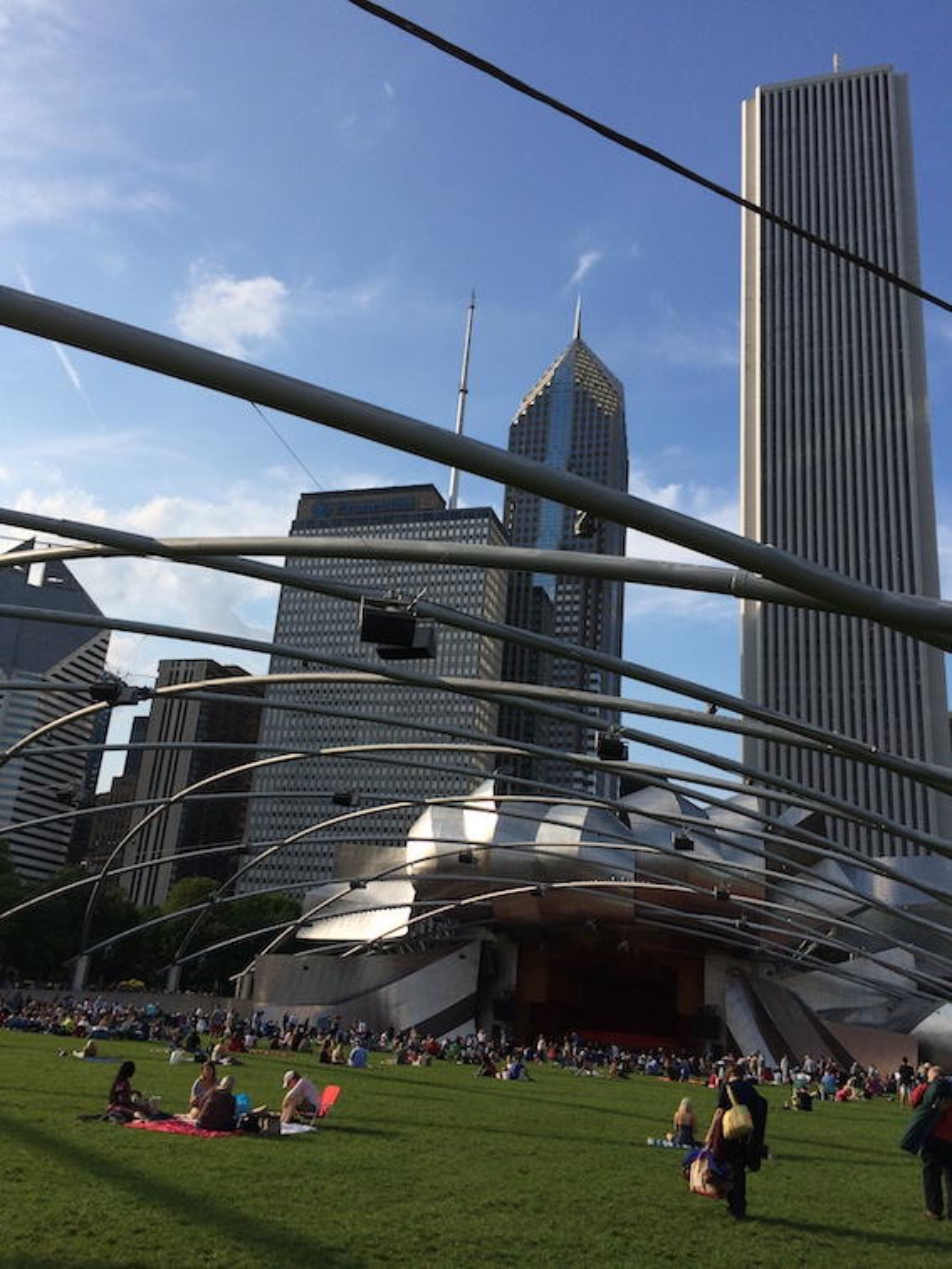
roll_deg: -3.9
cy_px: 634
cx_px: 476
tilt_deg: +19.9
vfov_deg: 61.7
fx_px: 1063
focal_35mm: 29
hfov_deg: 48.2
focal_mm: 4.15
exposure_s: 1/1466
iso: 32
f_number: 2.2
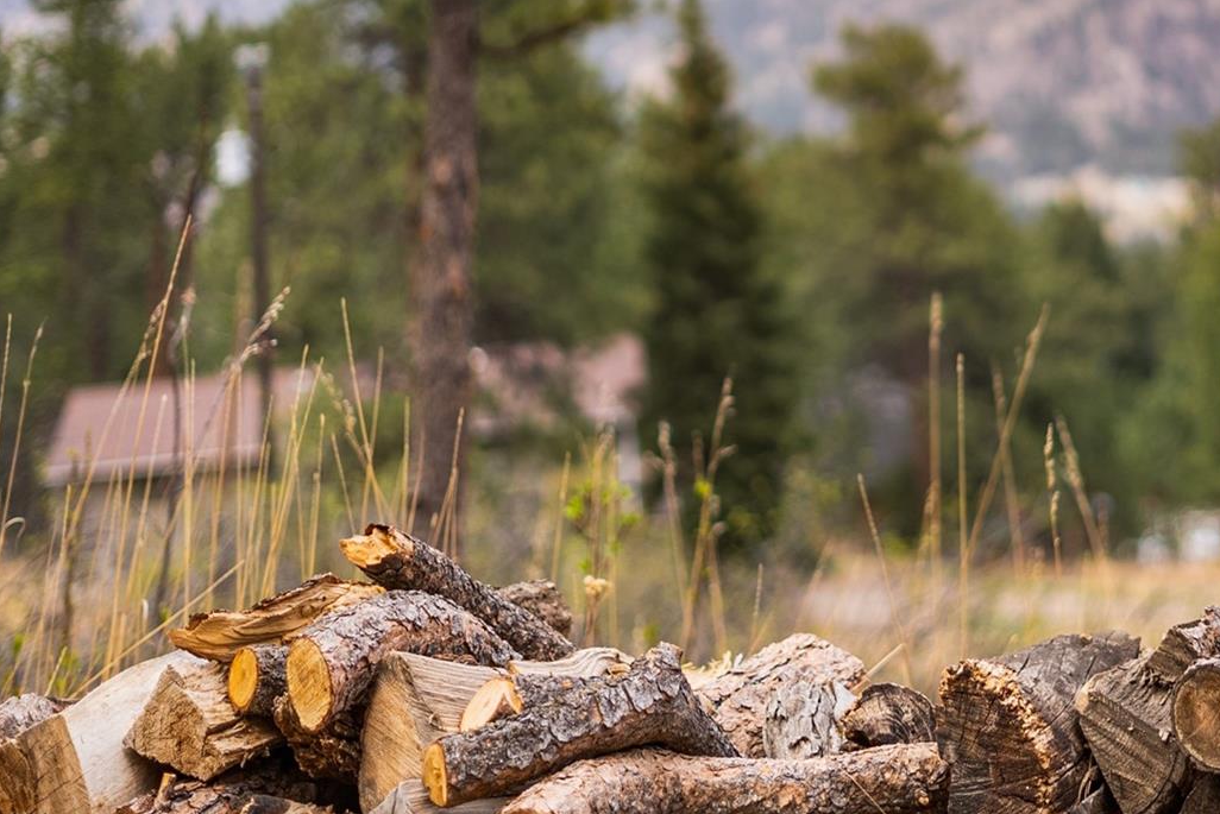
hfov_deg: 25.9
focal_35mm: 78
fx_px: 2644
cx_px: 795
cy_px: 214
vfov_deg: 17.4
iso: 200
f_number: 1.8
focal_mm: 50
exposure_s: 1/1250
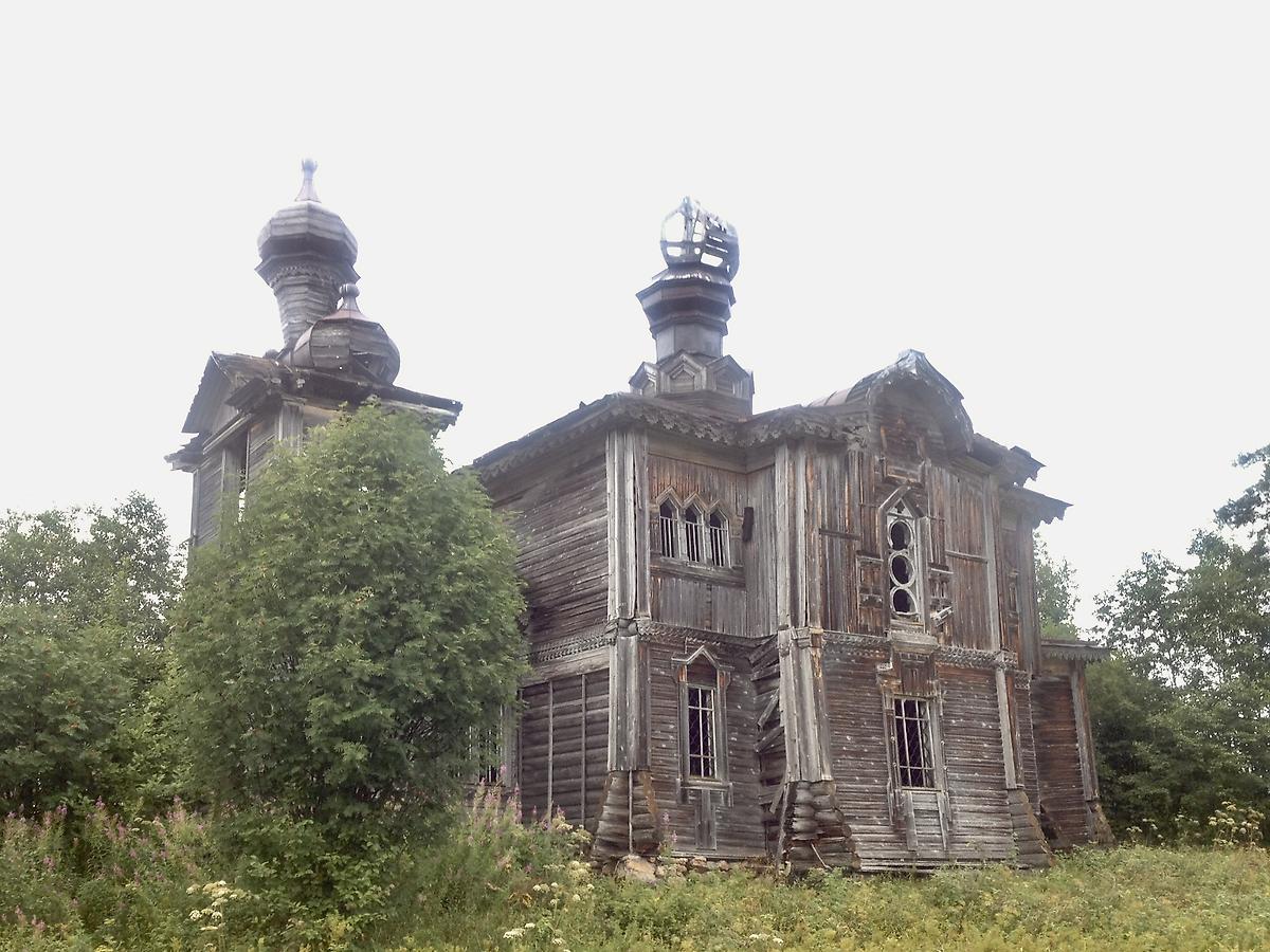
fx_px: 1284
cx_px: 635
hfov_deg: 52.6
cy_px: 476
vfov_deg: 40.7
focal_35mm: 35
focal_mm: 4.28
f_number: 2.4
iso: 64
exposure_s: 1/24
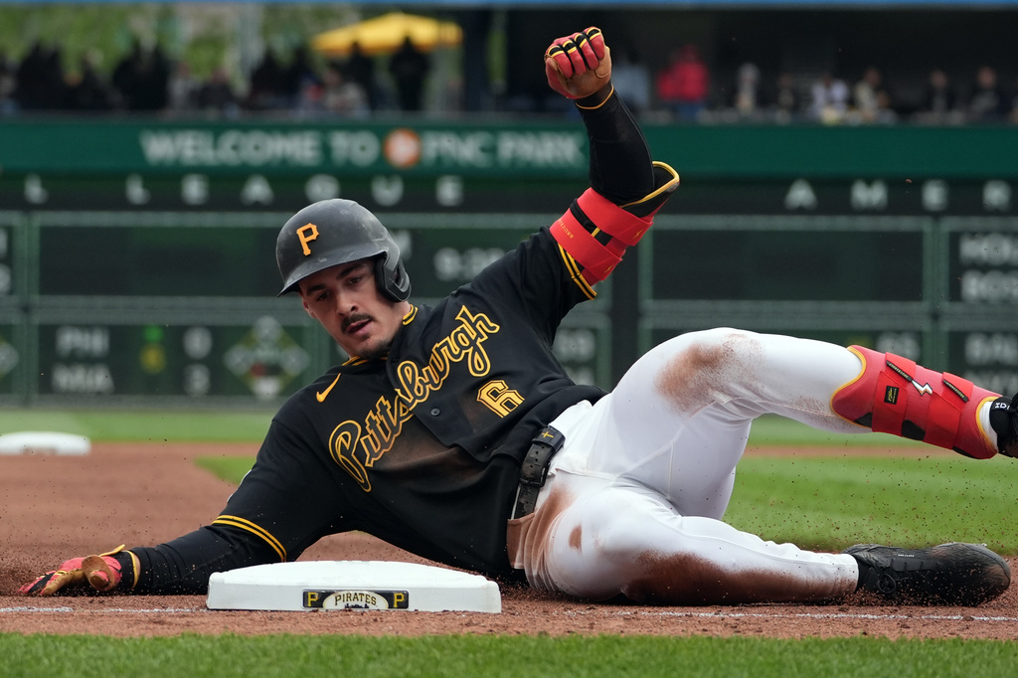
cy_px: 339
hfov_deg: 12.2
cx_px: 509
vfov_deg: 8.2
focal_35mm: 168
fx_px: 4749
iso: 1000
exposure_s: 1/2000
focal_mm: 168
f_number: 5.6
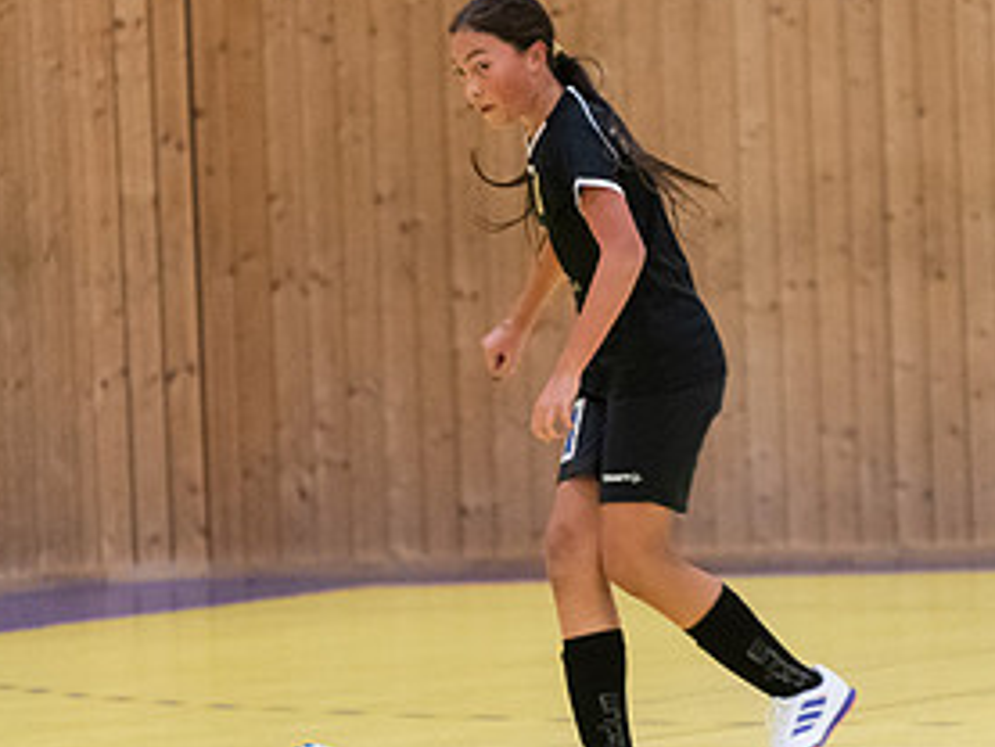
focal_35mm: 604
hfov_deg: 3.3
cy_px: 382
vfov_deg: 2.5
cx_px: 557
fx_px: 17369
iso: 4000
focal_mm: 200
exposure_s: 1/500
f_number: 3.2
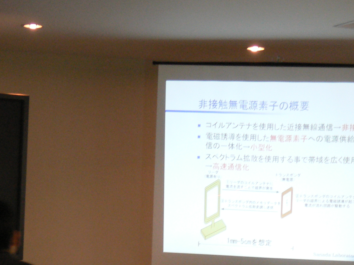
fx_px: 1319
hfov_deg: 15.3
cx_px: 120
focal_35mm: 129
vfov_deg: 11.4
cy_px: 227
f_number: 4.2
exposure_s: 1/8
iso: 200
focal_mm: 12.3
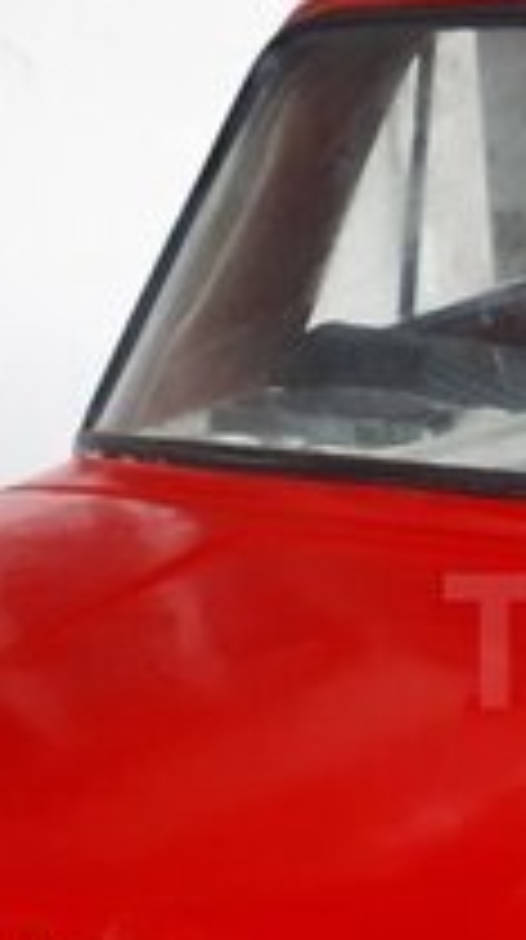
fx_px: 2314
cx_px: 904
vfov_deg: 22.8
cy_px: 641
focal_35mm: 93
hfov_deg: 12.1
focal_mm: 3.6
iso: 160
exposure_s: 1/25
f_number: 1.9
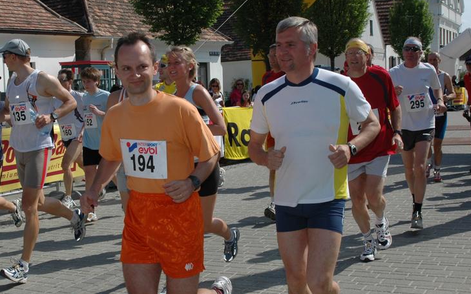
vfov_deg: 24.4
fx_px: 680
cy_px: 155
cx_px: 198
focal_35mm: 53
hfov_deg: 38.1
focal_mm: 28
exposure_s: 1/500
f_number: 9.5
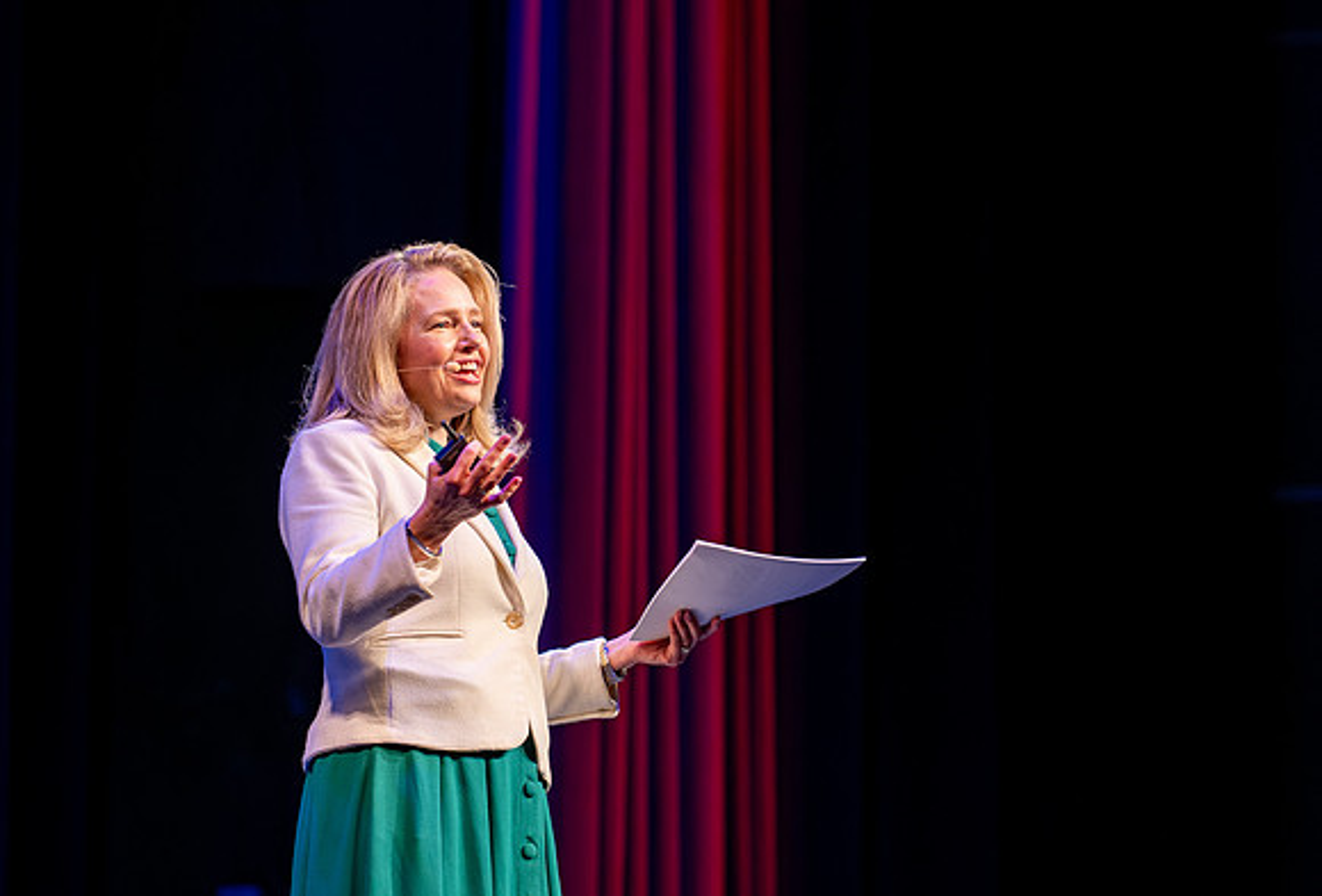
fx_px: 5956
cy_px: 380
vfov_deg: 8.6
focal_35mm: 161
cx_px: 533
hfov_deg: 12.7
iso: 400
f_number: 2.8
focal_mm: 130
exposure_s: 1/160
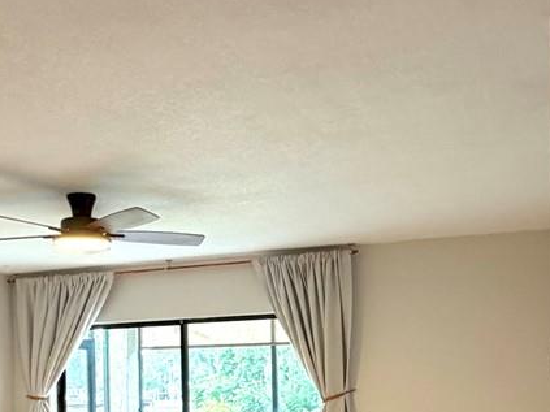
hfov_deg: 36.2
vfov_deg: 26.4
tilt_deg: -1.1
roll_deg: +1.5
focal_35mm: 53
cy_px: 390
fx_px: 842
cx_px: 267
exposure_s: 1/120
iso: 200
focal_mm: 2.22
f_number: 2.2
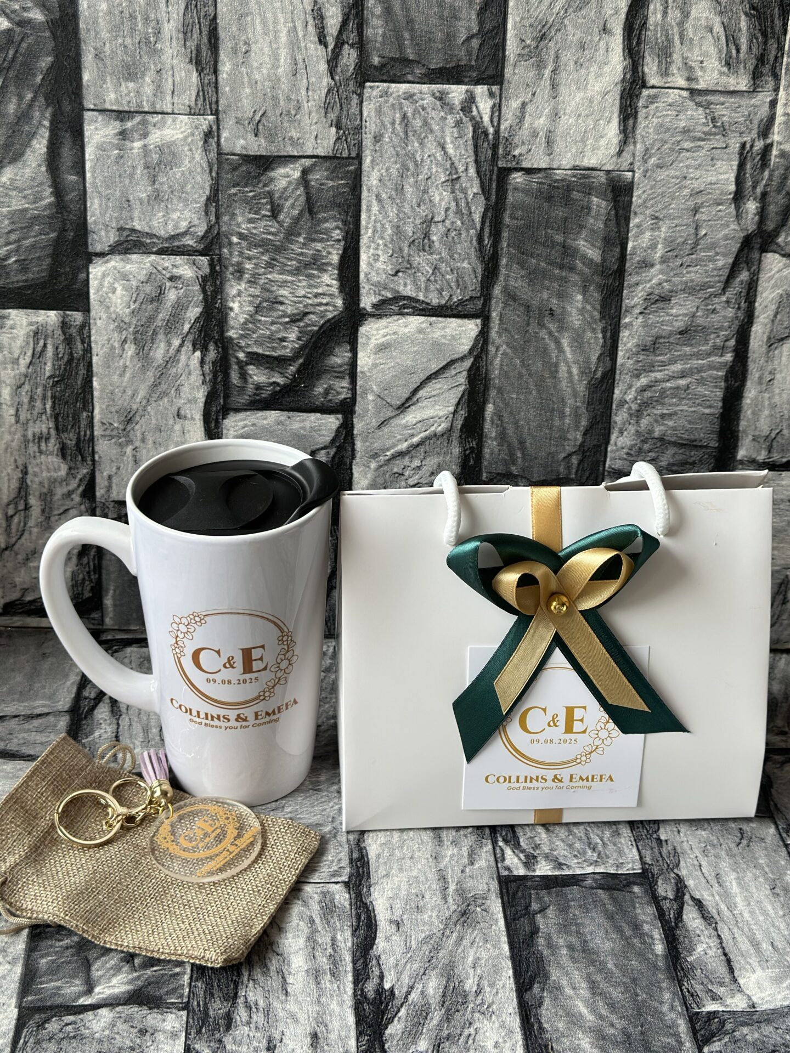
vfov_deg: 39.7
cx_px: 395
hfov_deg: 30.3
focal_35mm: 48
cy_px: 526
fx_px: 1461
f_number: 1.78
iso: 64
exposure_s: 1/121
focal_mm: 6.86
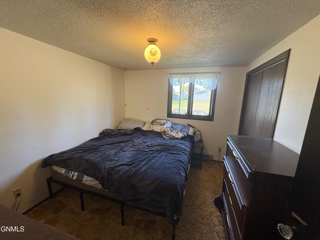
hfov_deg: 102.1
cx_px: 160
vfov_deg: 85.7
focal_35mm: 14
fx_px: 129
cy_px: 120
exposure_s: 1/60
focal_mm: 2.22
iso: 320
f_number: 2.2
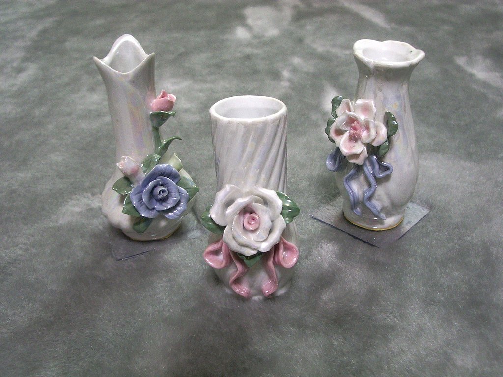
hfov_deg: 45.8
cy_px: 188
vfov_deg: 35.1
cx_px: 252
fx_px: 596
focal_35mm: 41
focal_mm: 6.8
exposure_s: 1/15
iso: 200
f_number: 2.8
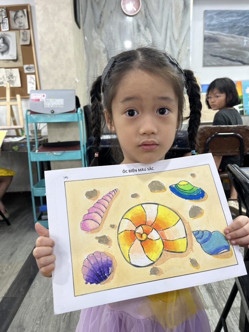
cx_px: 124
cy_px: 166
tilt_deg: -11.9
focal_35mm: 26
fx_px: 249
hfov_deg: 53.1
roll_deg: +2.8
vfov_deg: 67.3
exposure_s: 1/100
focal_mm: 5.1
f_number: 1.6
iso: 125
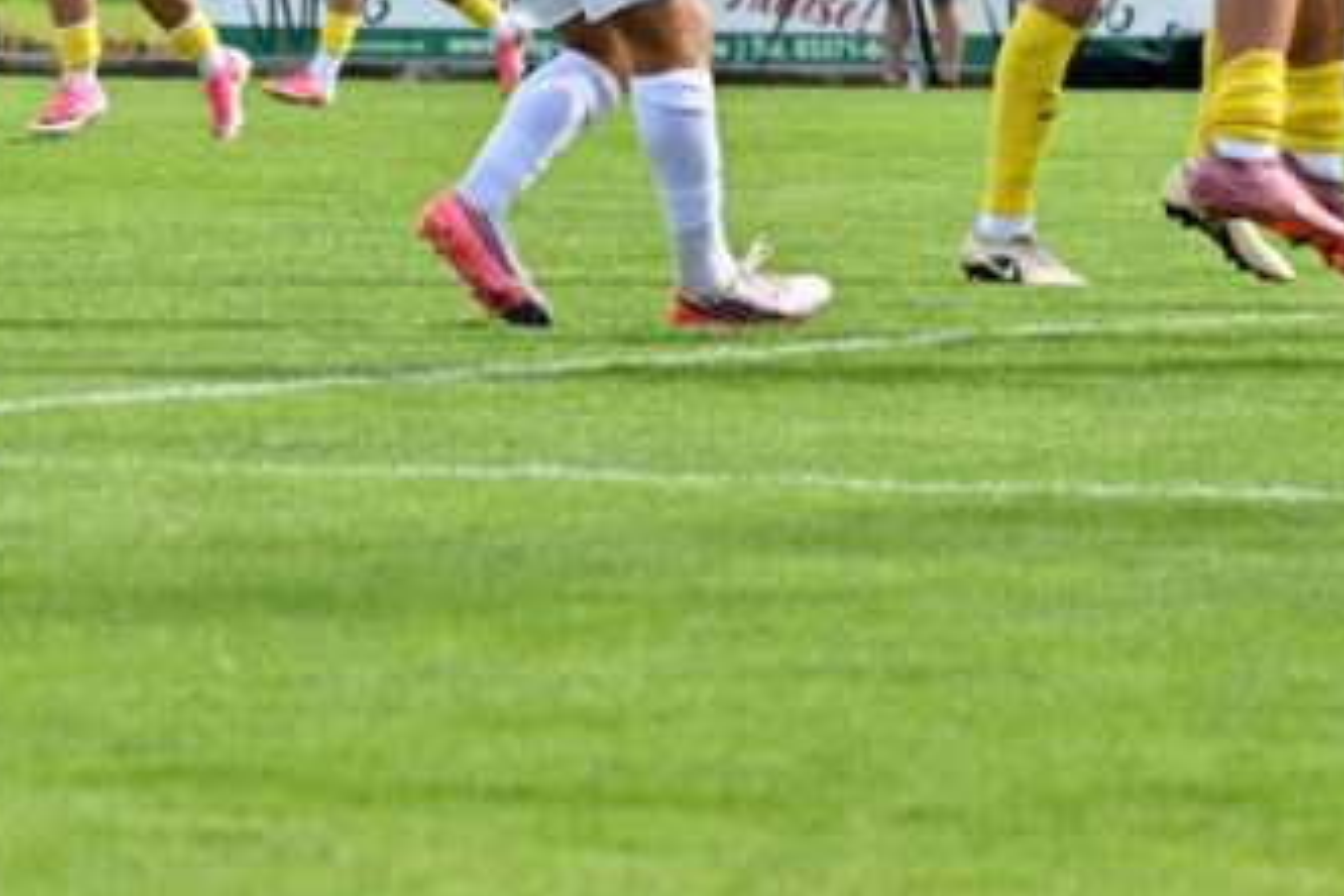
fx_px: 14372
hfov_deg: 5.3
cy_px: -272
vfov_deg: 3.6
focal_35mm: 385
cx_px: 1618
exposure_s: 1/2000
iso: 500
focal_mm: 125
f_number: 4.8
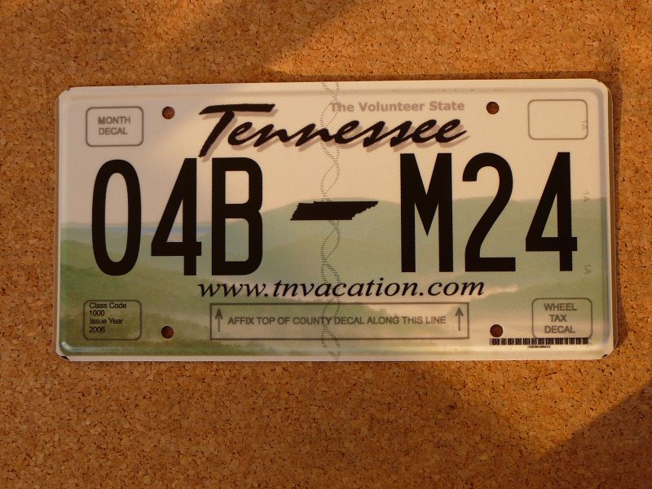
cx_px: 326
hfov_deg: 40.4
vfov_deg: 30.9
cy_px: 244
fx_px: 885
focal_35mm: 47
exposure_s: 1/100
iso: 80
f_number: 3.3
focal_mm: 7
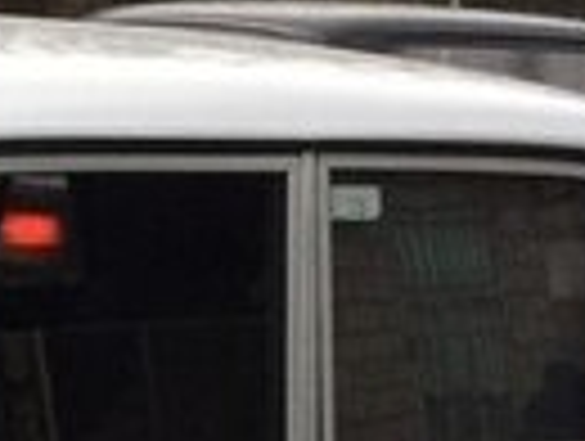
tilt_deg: -15.6
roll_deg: -2.9
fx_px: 2489
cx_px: -238
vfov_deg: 9.8
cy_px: 695
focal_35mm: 147
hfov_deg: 12.8
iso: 80
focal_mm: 4.15
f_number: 2.2
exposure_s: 1/33
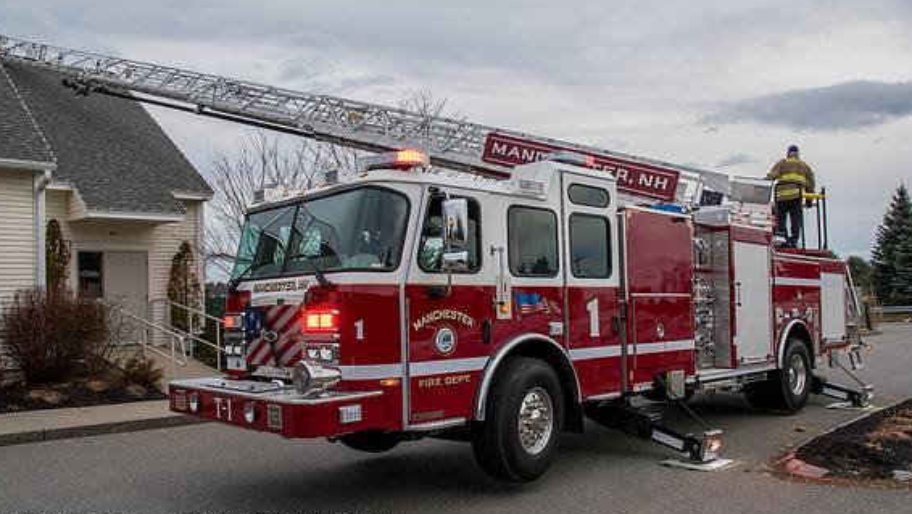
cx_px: 478
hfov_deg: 67.9
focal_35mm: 28
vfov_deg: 41.5
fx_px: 677
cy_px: 275
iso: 1000
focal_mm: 16
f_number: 10
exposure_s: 1/320
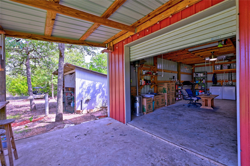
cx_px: 125
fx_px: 108
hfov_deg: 98.6
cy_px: 83
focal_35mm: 16
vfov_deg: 75.4
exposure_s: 1/30
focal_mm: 15.5
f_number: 8
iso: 400
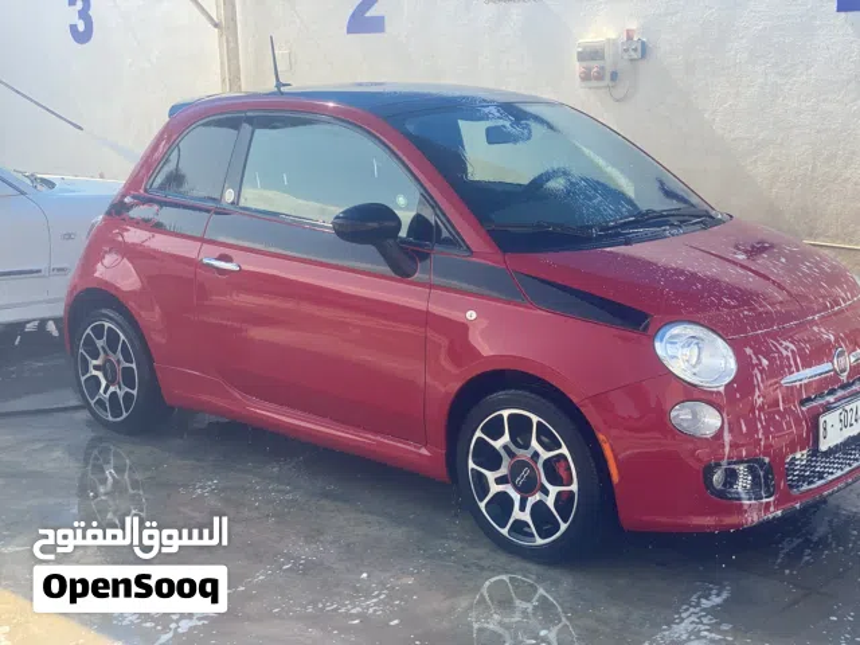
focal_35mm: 52
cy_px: 322
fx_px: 1292
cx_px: 430
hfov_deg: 36.8
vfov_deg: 28.0
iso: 20
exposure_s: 1/366
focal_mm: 6
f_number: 2
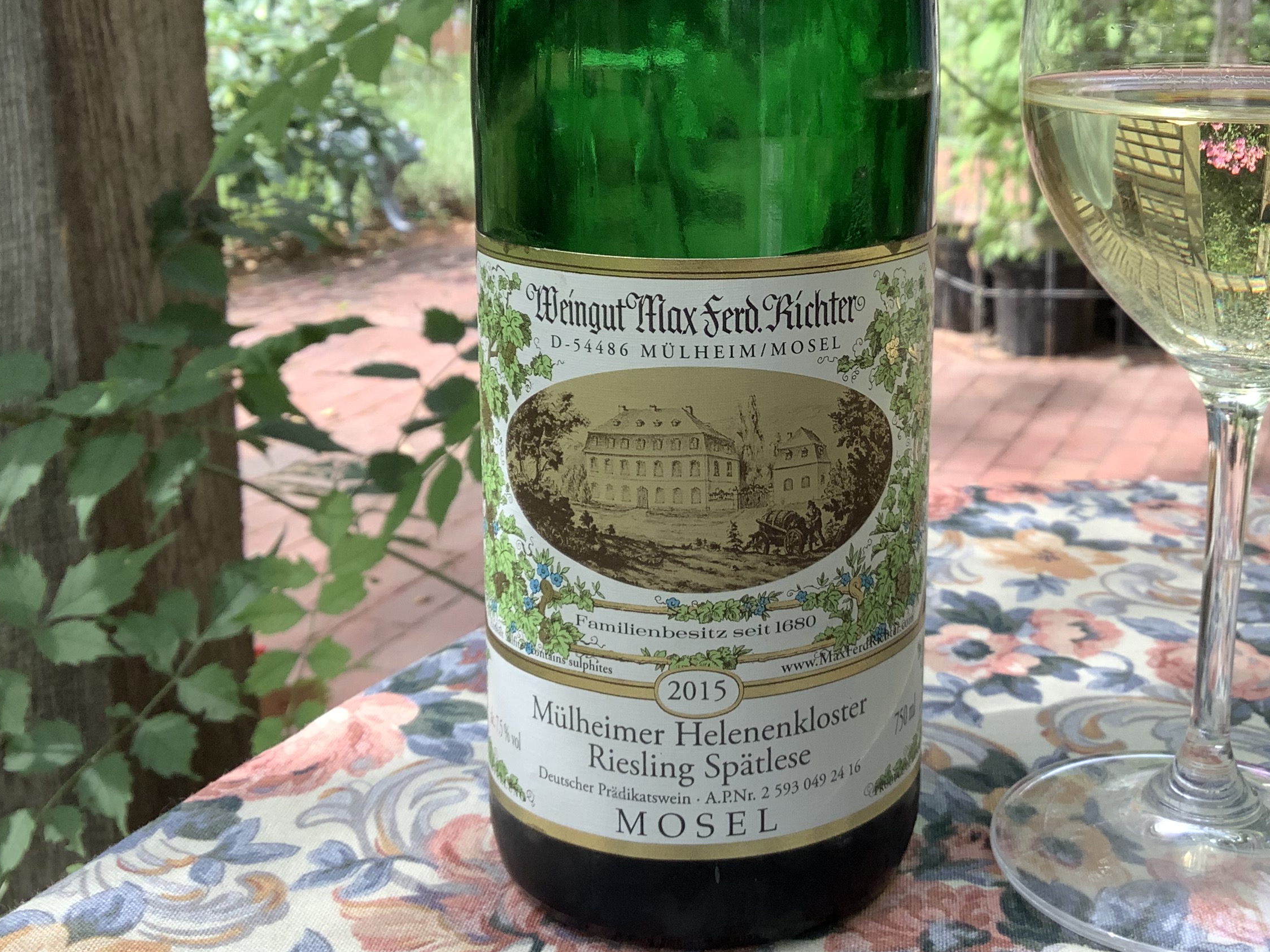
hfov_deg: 41.5
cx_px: 845
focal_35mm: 45
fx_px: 1651
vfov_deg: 32.0
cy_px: 356
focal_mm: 3.3
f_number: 2.4
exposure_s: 1/177
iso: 25
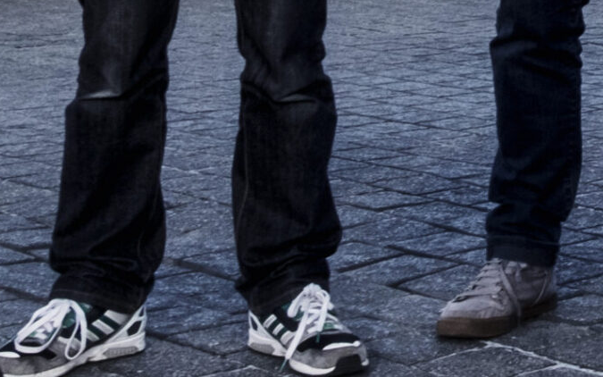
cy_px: -209
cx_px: 935
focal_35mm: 132
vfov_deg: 9.6
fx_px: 2169
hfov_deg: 14.6
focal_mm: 18
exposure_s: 1/125
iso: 400
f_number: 13
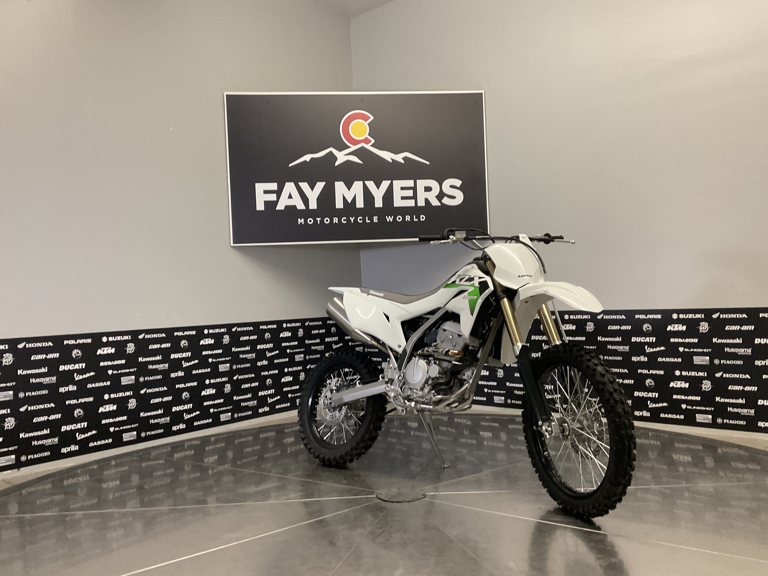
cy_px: 288
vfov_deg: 48.2
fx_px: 643
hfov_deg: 61.7
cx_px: 384
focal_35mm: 29
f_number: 1.8
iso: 160
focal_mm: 3
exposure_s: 1/60
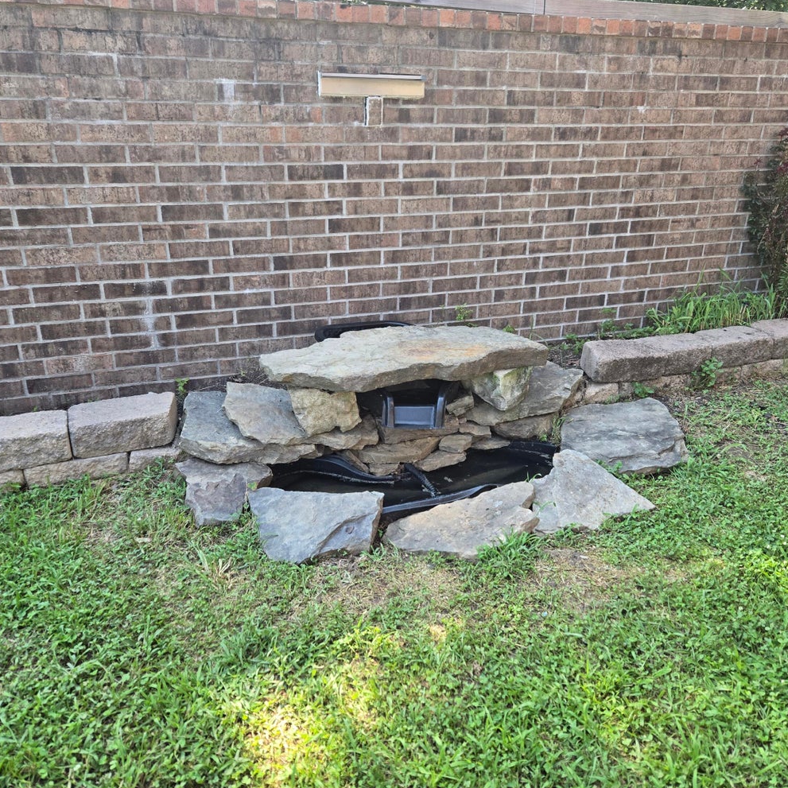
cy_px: 393
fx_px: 721
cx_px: 422
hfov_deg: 57.2
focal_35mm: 28
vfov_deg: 57.3
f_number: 1.8
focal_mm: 5.4
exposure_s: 1/508
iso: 125
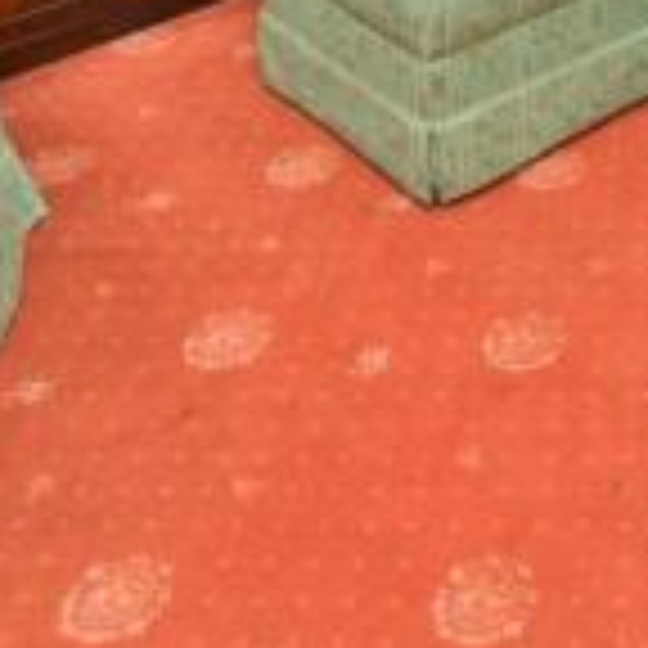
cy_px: -158
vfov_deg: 25.9
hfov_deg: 27.1
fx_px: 1228
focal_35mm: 58
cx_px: 716
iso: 100
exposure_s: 1/60
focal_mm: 10
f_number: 4
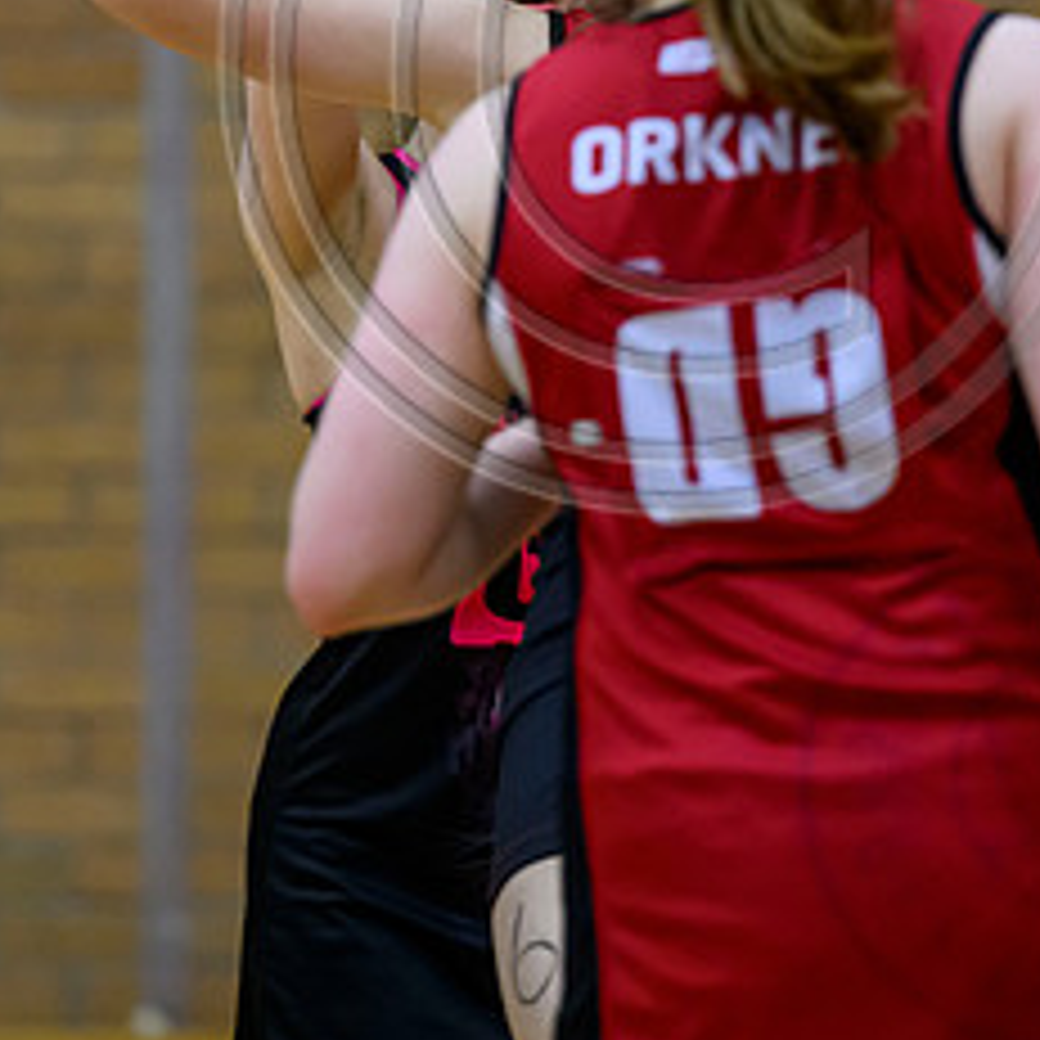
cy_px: 53
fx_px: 18049
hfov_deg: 3.3
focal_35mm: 531
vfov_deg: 3.3
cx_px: 431
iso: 4000
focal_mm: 200
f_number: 3.2
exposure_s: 1/800
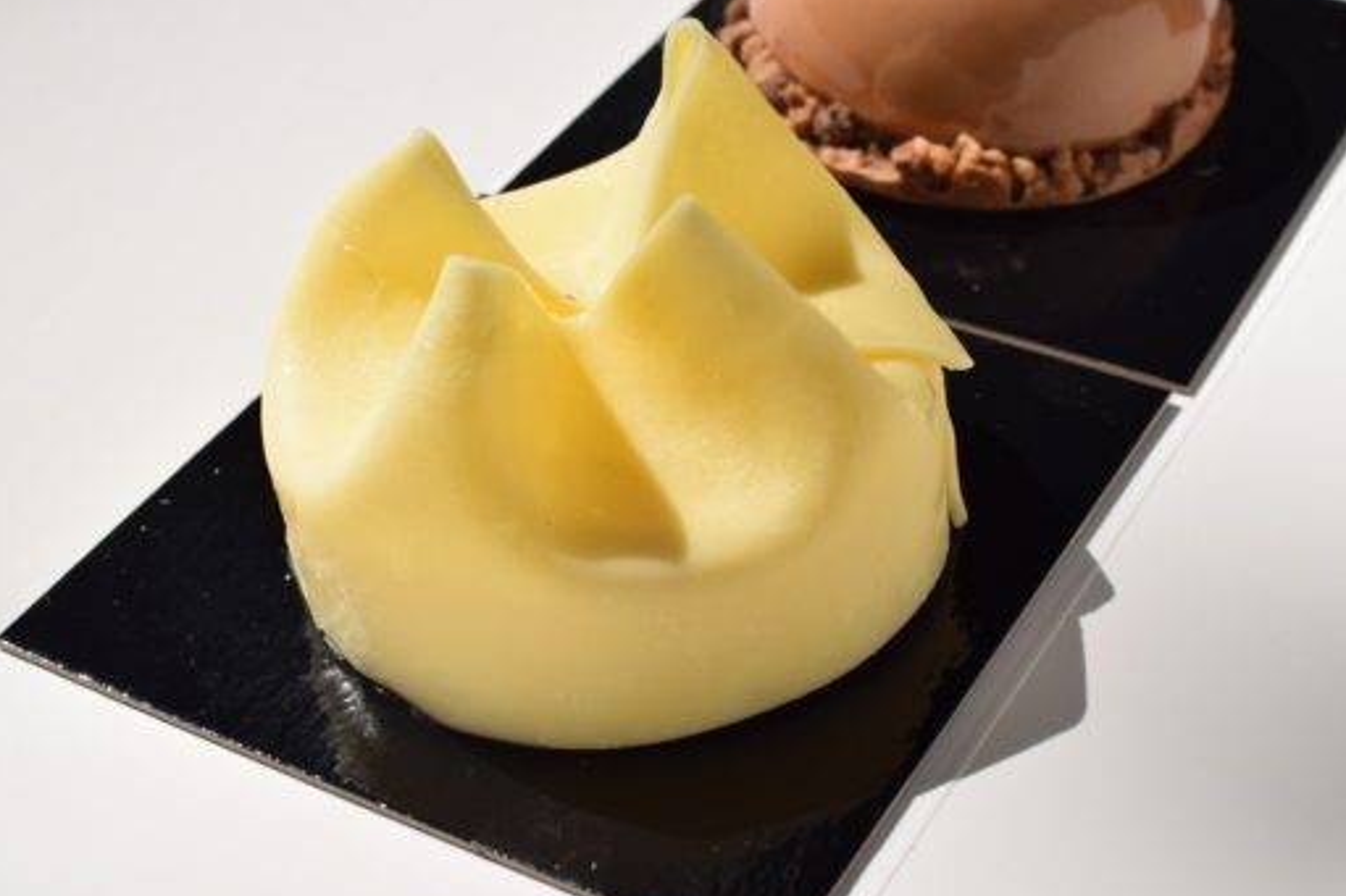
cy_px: 393
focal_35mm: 66
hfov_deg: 30.6
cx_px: 576
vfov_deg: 20.7
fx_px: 2453
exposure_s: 1/400
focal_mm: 35
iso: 100
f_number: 9
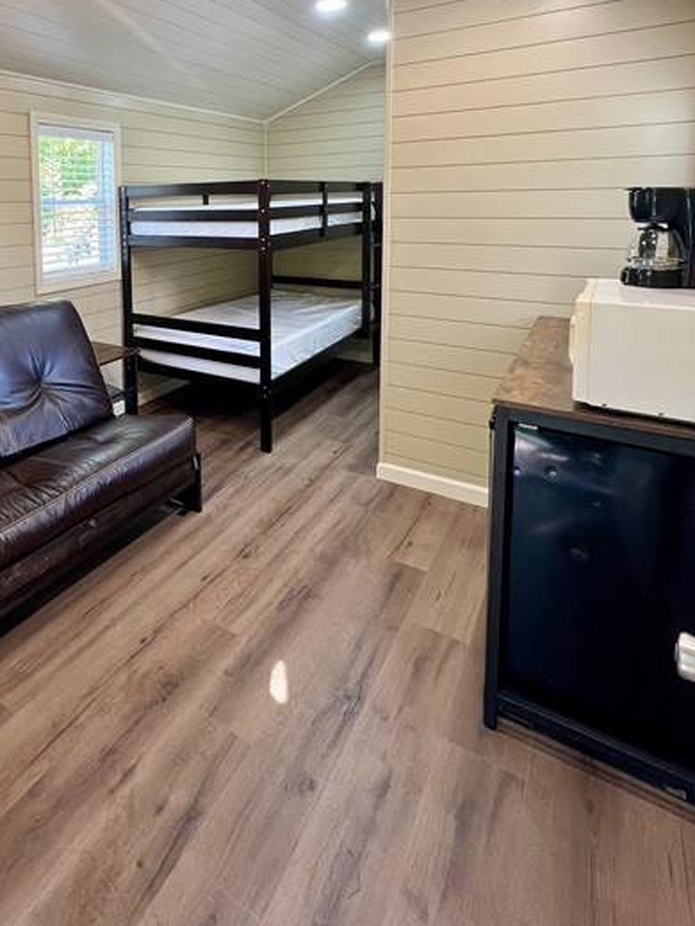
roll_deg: +0.3
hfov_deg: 62.4
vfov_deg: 77.1
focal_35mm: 20
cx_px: 178
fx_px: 535
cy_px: 258
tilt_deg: -4.5
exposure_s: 1/120
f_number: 1.8
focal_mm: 1.57
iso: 250
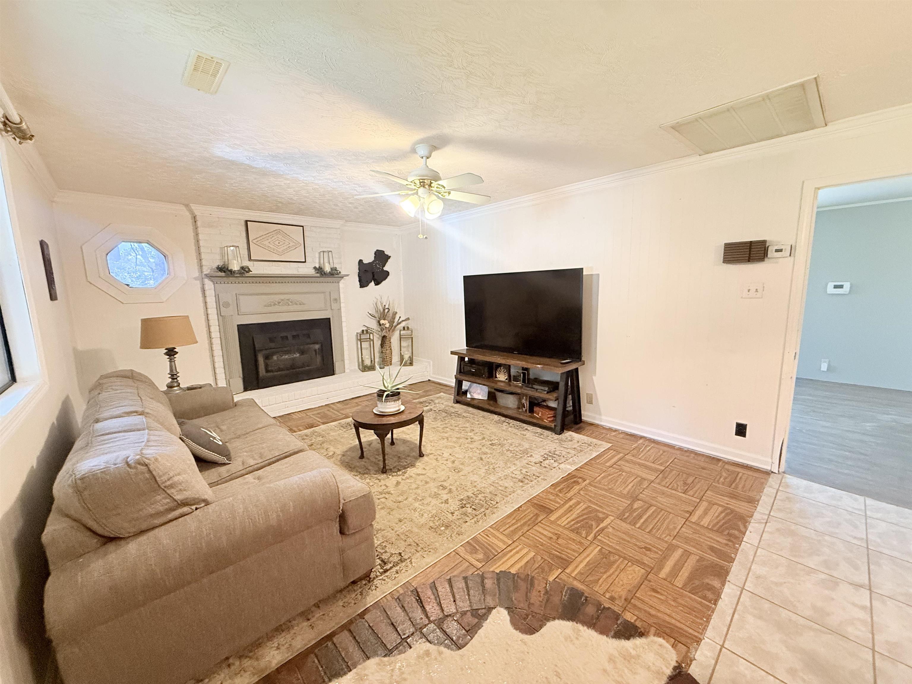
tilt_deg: -8.2
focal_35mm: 14
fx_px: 369
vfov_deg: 85.7
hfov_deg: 102.1
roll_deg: +1.3
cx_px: 456
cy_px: 342
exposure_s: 1/60
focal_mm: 2.22
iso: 500
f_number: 2.2
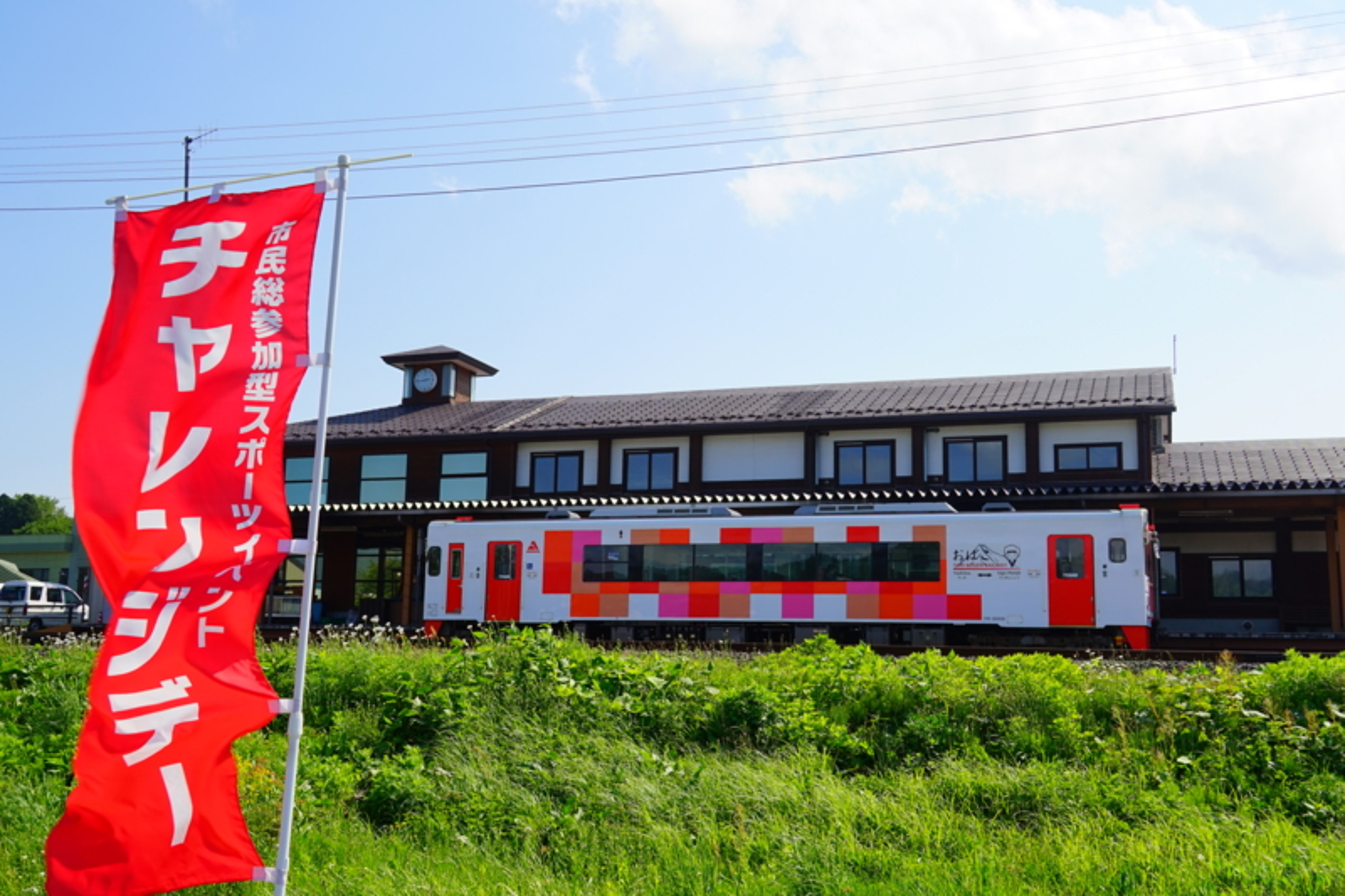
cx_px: 672
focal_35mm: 36
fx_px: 1345
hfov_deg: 53.1
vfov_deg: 36.9
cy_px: 448
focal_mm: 24
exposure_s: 1/200
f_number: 11
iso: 100
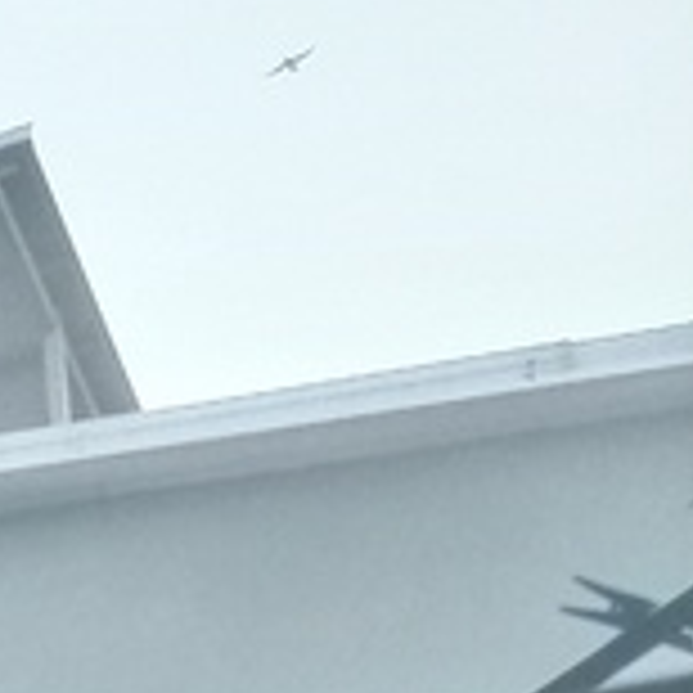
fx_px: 2990
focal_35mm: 132
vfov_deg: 10.1
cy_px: 2034
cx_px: -855
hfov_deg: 11.4
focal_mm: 3.4
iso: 492
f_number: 2.2
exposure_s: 1/33.3
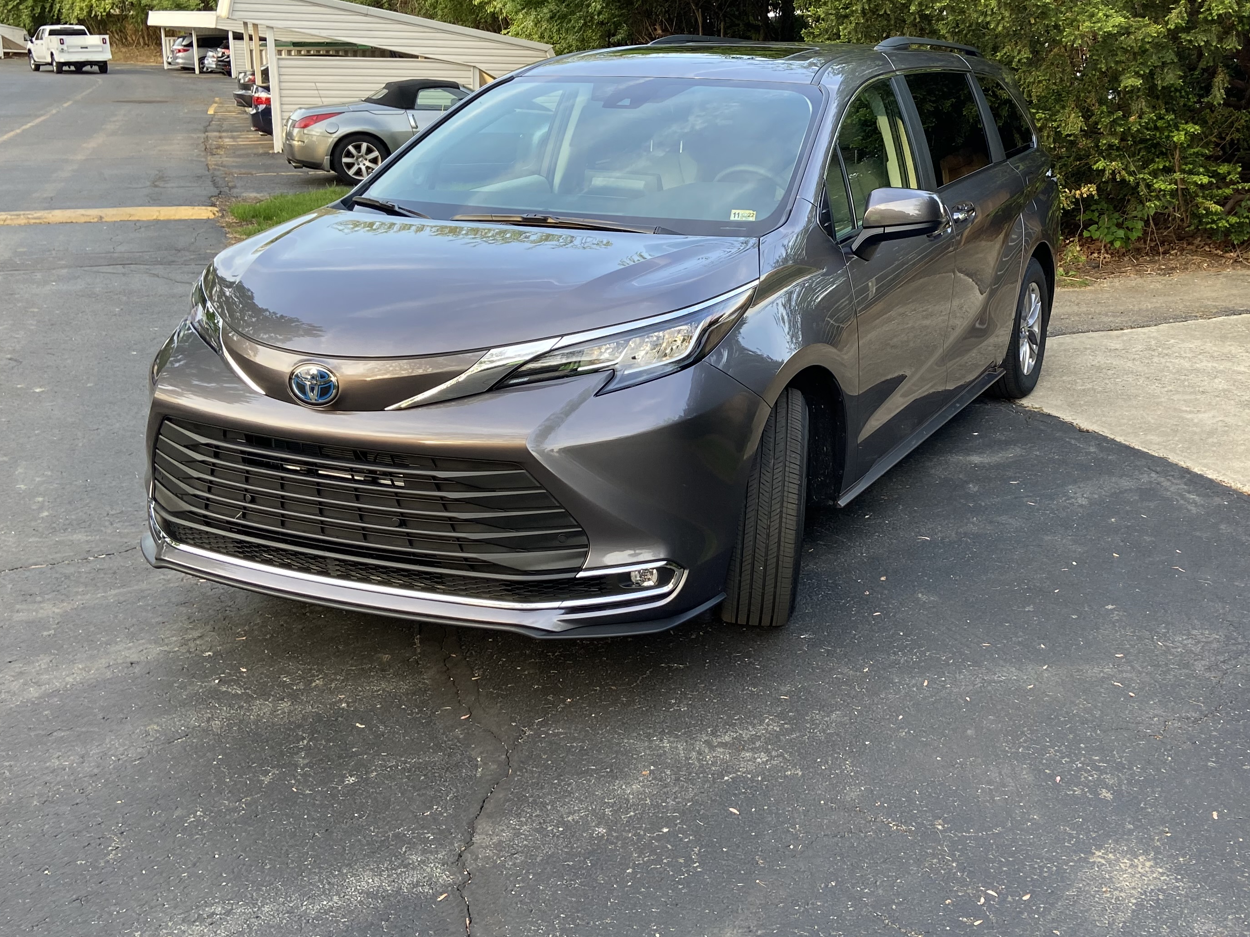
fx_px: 1372
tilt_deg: -15.0
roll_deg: -0.5
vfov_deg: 37.5
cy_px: 358
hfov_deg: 48.5
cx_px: 784
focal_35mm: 38
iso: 64
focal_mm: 4.25
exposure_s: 1/121
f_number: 1.8
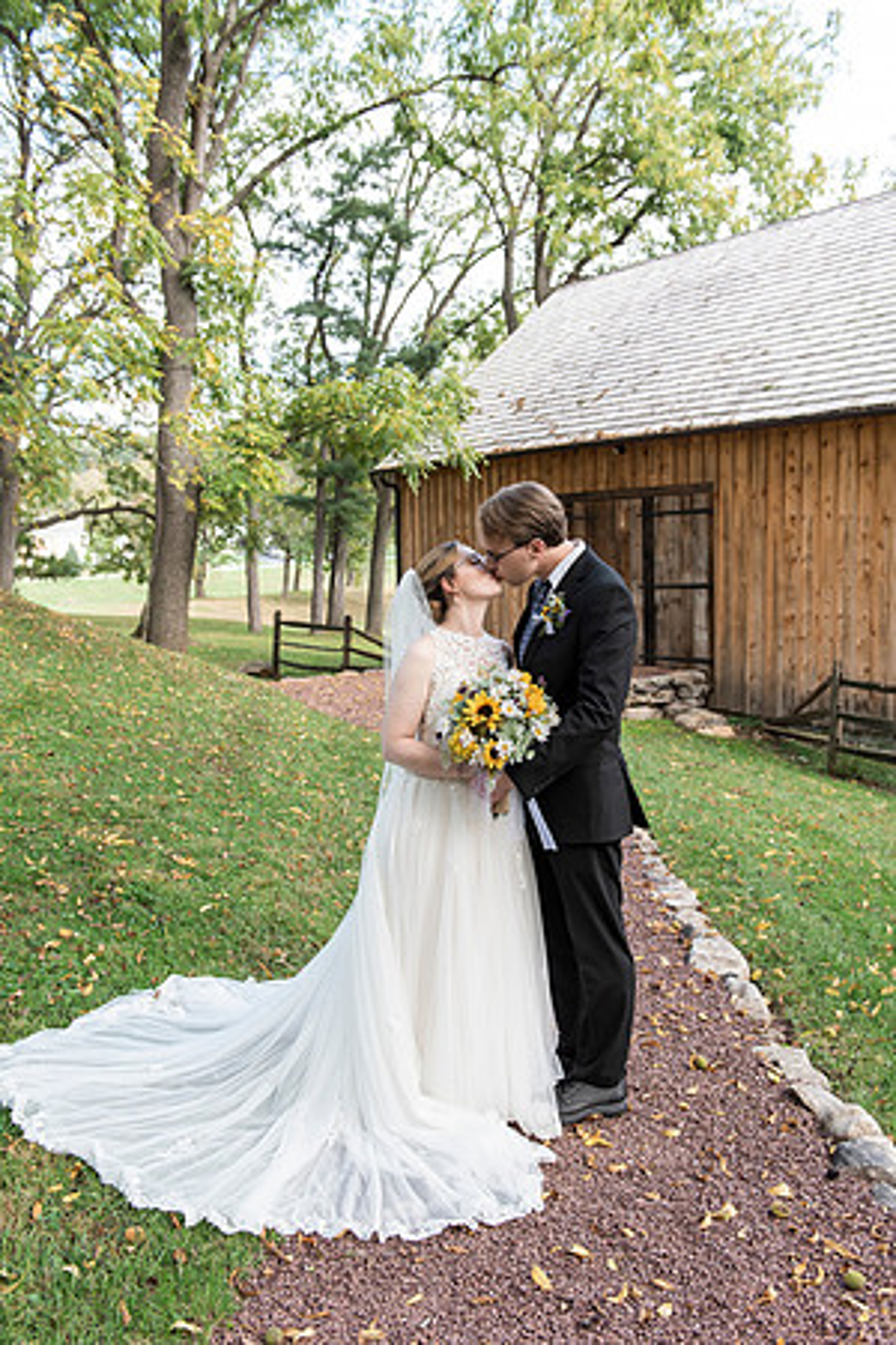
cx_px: 448
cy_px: 672
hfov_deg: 41.1
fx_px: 1195
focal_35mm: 32
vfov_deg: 58.7
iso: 400
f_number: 4
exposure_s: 1/400
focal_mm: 32
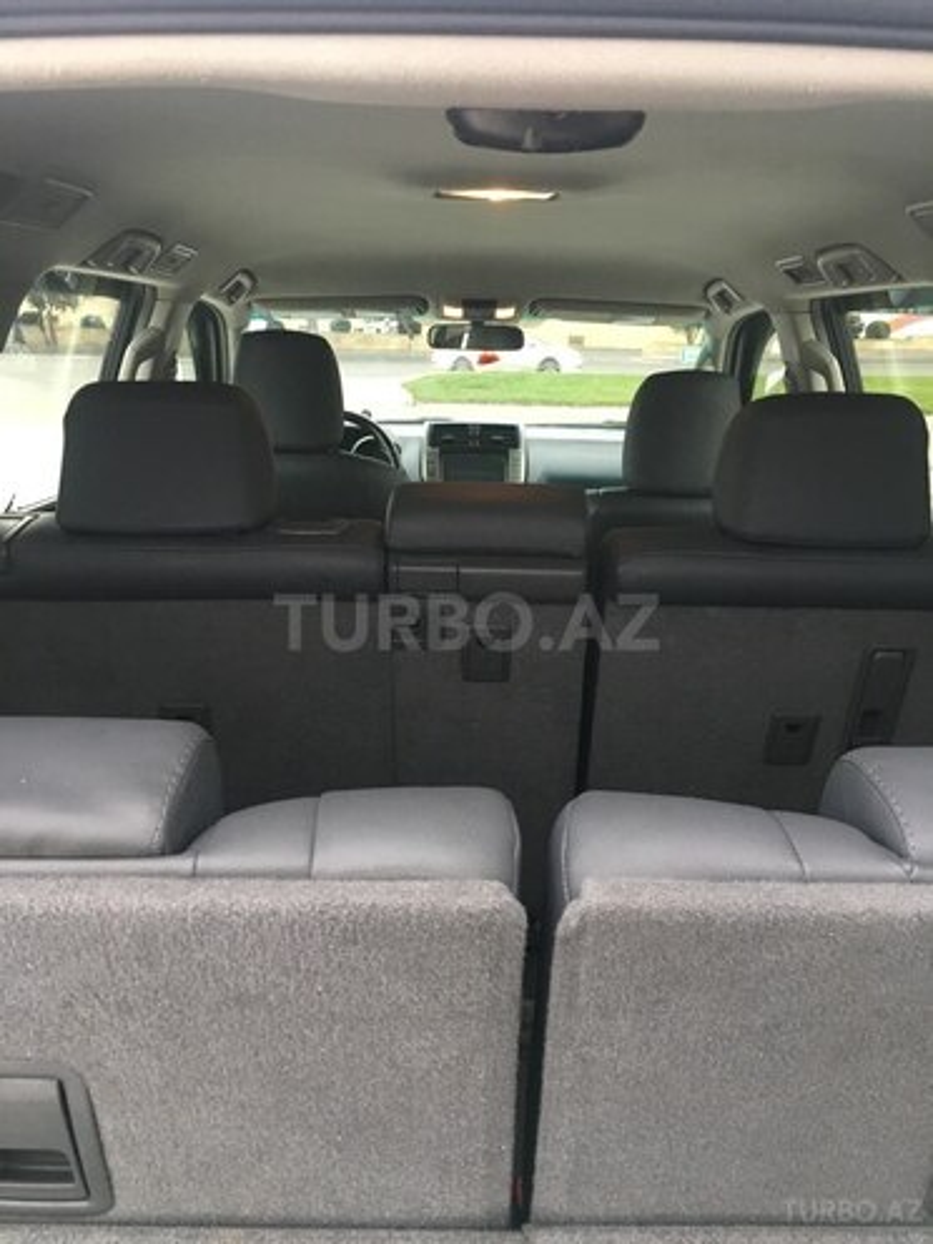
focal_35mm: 29
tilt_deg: -16.5
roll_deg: -2.1
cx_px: 466
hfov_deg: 48.2
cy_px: 622
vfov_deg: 61.7
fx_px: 1042
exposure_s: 1/33
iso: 125
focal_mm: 4.15
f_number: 2.2
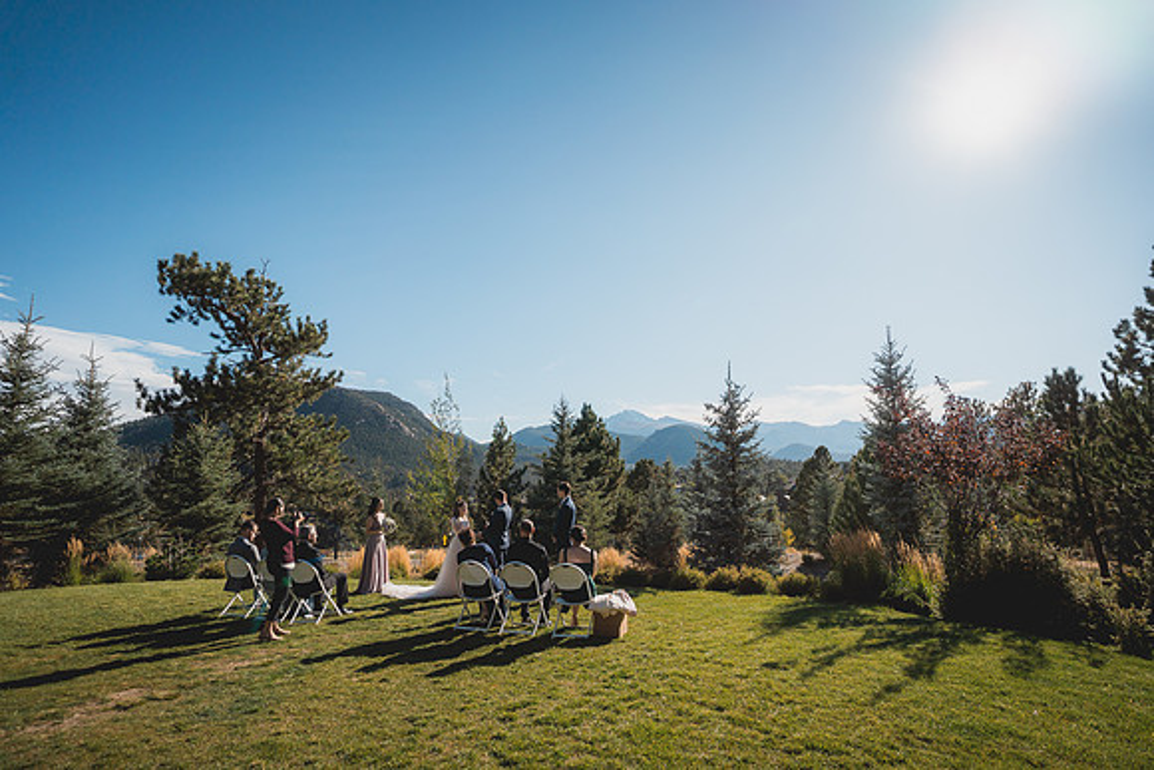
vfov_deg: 66.0
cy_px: 385
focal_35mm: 19
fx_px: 593
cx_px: 577
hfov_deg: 88.4
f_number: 2.8
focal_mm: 18
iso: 200
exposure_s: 1/8000
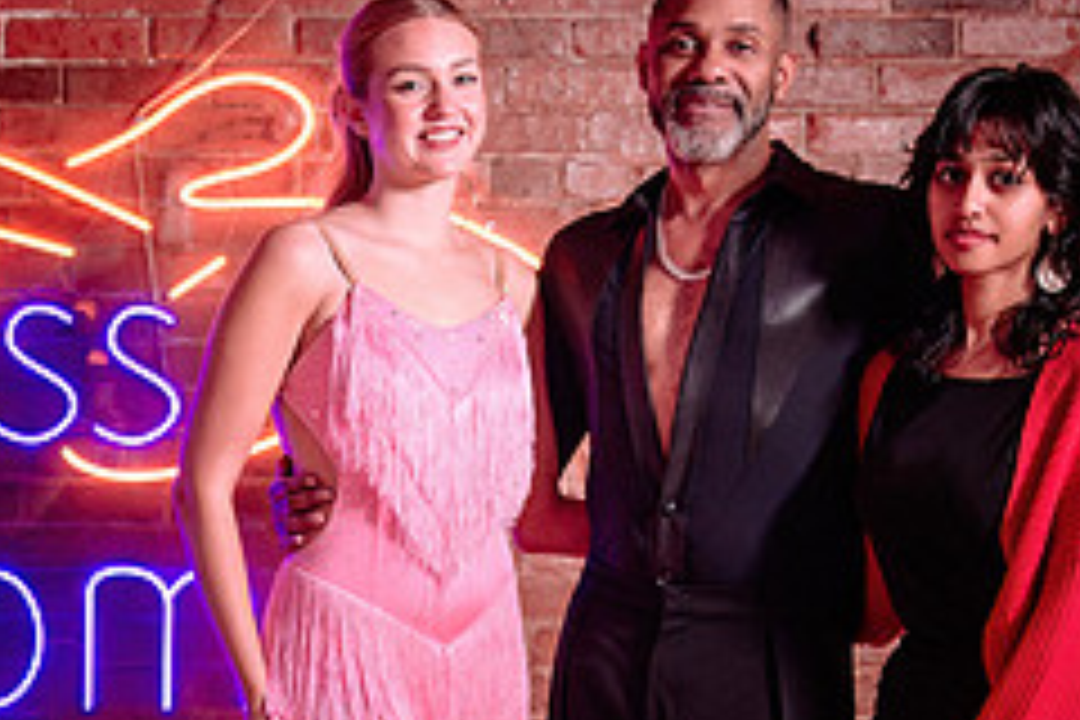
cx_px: 18
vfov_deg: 14.1
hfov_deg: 20.6
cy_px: 663
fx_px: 2880
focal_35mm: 96
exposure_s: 1/100
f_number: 3.2
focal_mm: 34
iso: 640
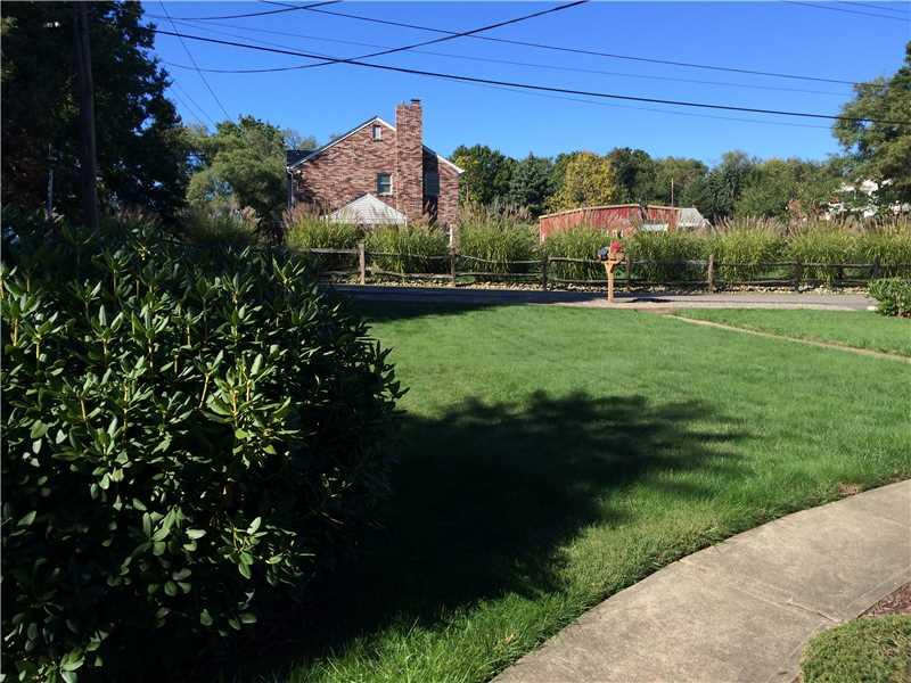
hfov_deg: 61.7
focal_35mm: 29
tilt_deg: -5.7
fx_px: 763
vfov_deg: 48.2
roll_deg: +1.5
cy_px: 342
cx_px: 456
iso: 32
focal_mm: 4.15
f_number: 2.2
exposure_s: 1/1282
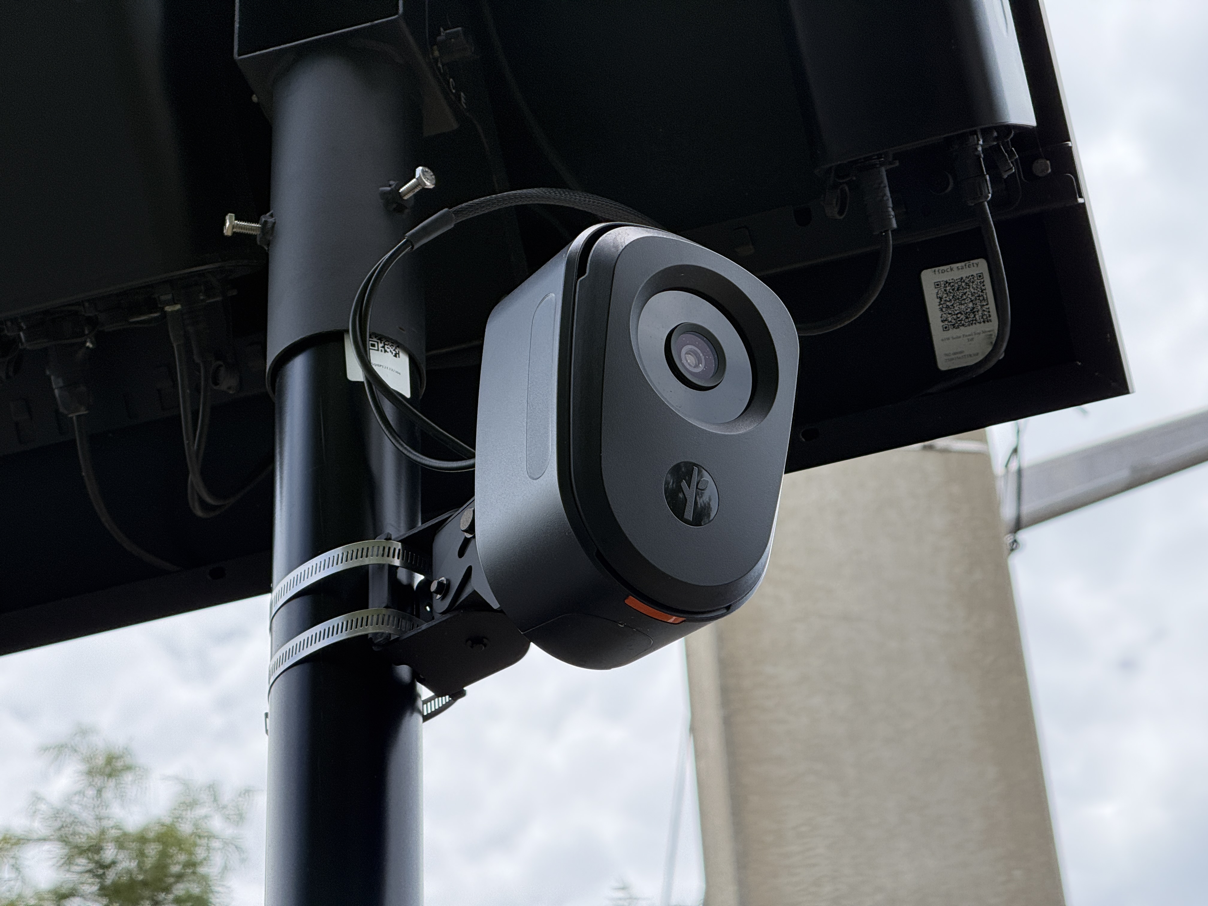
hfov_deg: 16.4
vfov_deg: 12.3
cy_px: 453
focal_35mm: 120
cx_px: 604
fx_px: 4188
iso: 64
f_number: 2.8
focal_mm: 15.66
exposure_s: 1/1422
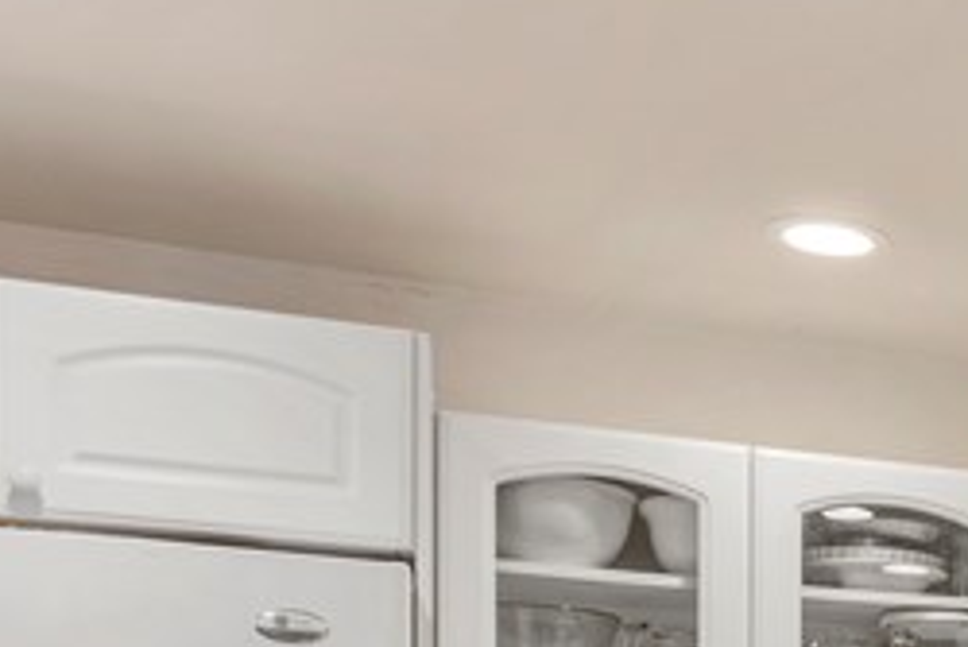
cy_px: 974
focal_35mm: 65
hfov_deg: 22.9
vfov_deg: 18.5
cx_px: 1570
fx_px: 1749
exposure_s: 1/6
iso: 100
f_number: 8
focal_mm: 10
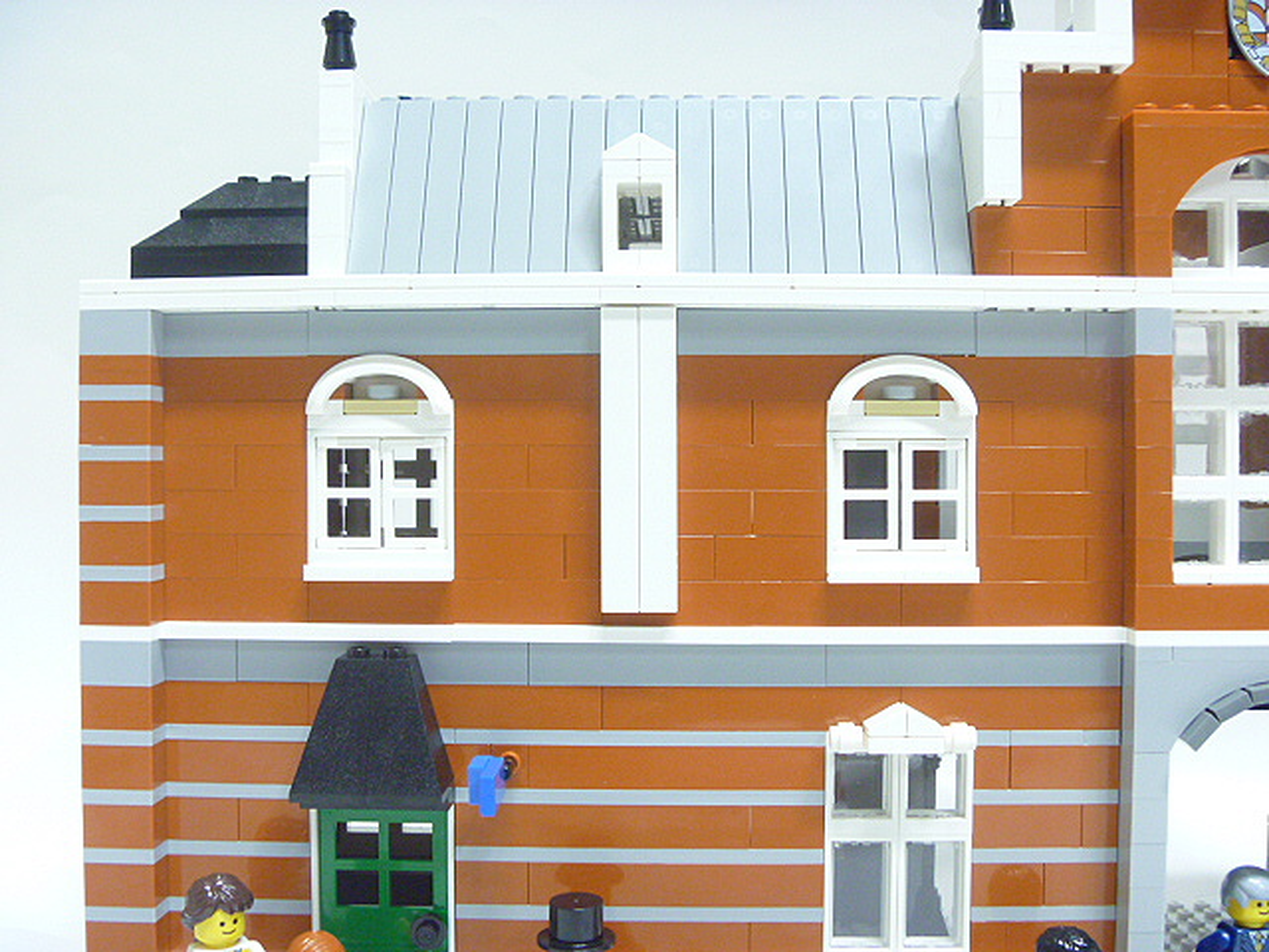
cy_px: 476
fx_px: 1283
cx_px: 634
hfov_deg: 52.6
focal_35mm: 35
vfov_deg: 40.7
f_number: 3.5
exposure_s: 1/6
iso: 400
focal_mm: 6.3
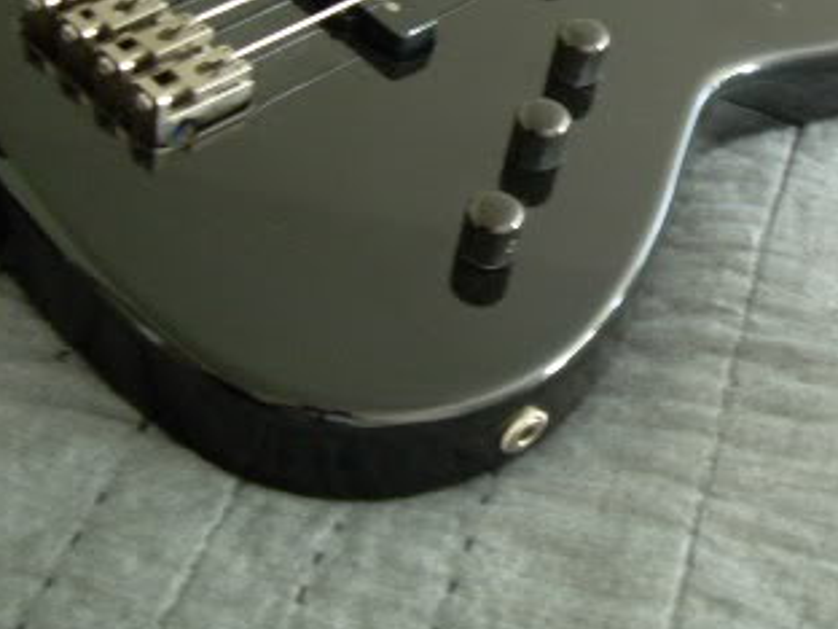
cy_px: 83
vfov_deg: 18.6
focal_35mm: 78
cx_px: 674
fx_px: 1888
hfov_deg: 24.6
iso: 200
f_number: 2.8
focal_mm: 6.3
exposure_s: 1.3
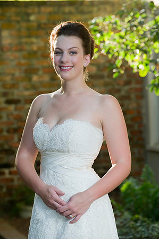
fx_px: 1029
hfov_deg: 8.8
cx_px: 80
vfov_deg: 13.3
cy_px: 120
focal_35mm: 155
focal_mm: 155
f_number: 5
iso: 400
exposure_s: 1/60
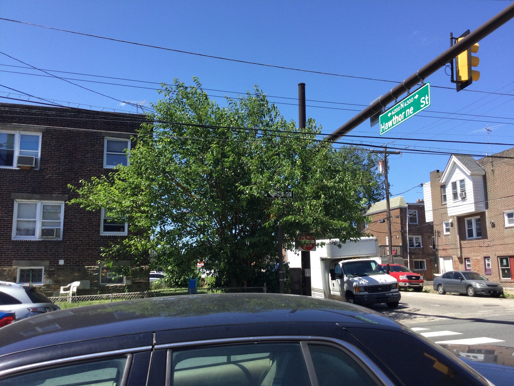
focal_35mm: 31
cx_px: 257
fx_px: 460
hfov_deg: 58.4
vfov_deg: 45.4
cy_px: 193
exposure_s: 1/595
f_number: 2.4
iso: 25
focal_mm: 3.3
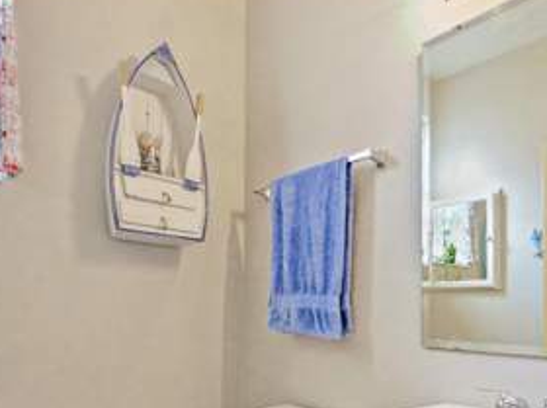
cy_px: 325
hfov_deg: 70.9
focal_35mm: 24
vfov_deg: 53.0
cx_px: 330
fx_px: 379
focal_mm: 7
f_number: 4
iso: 3200
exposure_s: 1/40
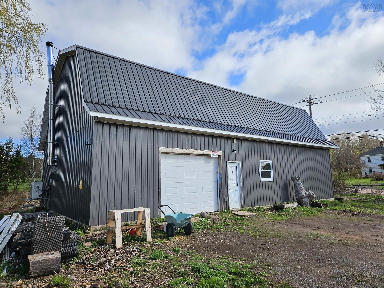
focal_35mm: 23
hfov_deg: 73.9
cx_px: 192
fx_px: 255
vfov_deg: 58.9
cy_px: 144
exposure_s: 1/1854
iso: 25
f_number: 1.8
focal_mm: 5.4
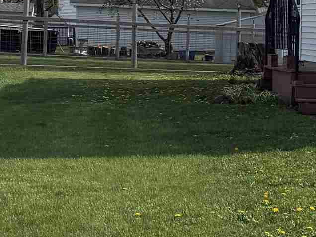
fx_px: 1059
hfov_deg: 13.9
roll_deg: -1.7
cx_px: 668
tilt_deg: -2.5
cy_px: 80
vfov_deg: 12.8
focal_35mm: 116
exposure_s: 1/6711
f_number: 1.78
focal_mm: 6.76
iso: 100
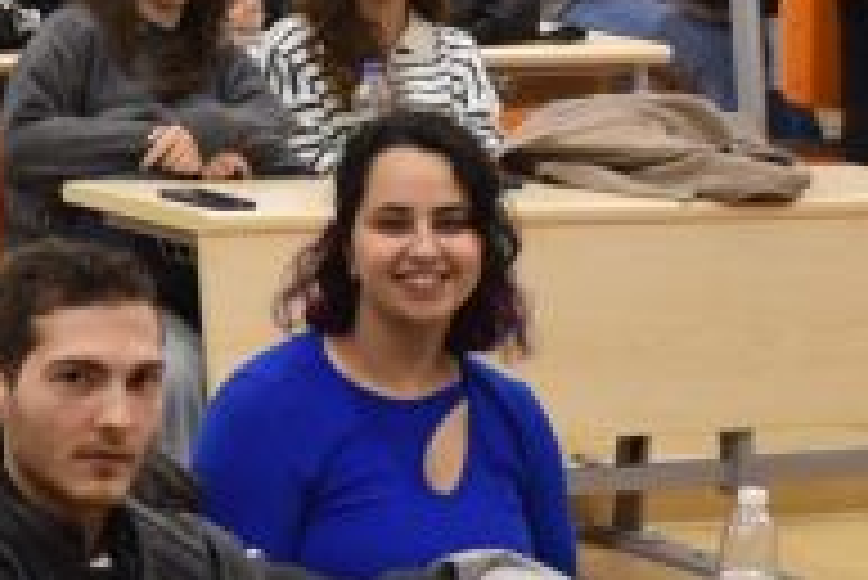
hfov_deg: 8.2
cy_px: 337
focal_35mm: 250
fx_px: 6032
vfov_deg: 5.5
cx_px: 18
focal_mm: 32
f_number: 2.8
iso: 800
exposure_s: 1/50
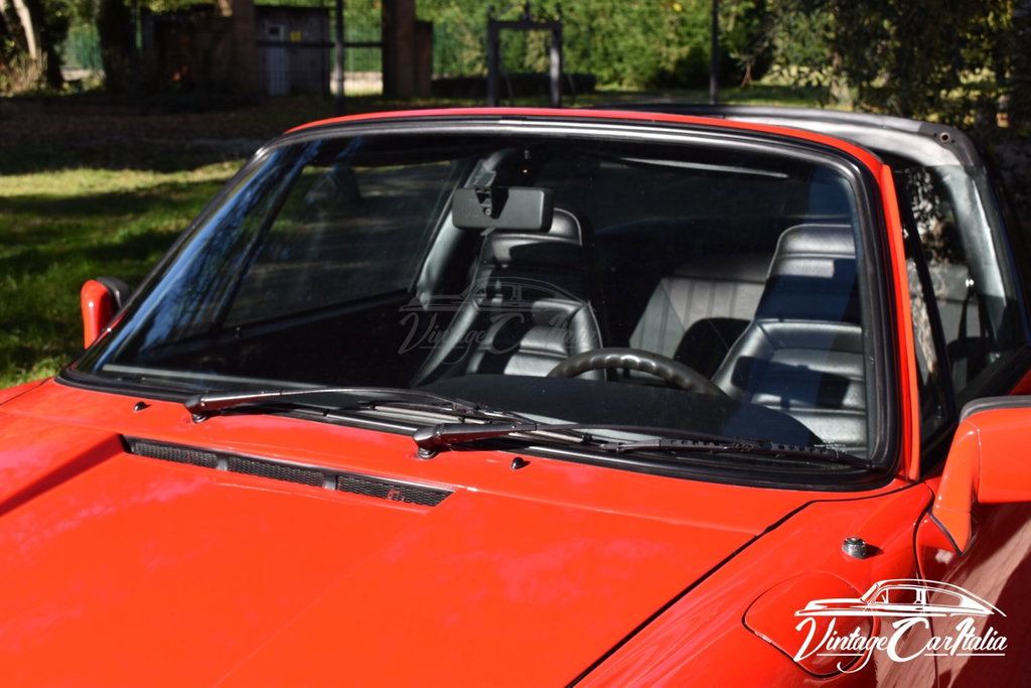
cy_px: 344
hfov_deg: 41.1
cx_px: 516
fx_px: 1375
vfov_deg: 28.1
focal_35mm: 48
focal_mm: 32
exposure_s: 1/250
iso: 160
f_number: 8
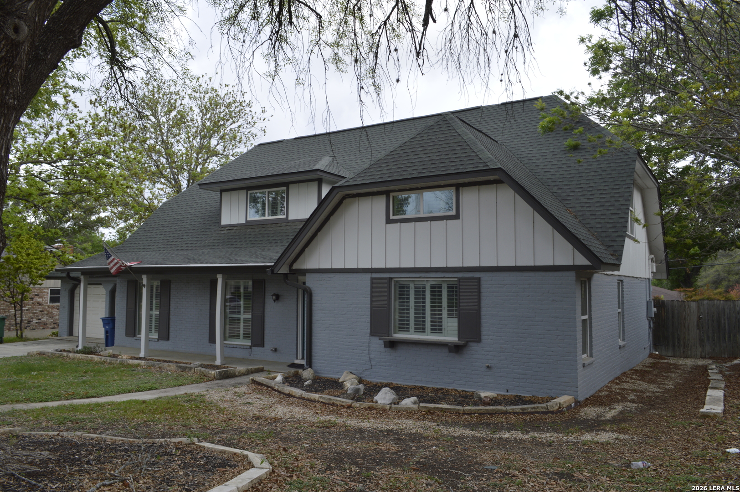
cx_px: 370
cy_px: 246
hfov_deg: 67.4
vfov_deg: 47.9
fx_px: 555
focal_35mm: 27
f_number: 7.1
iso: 100
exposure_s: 1/200
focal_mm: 18
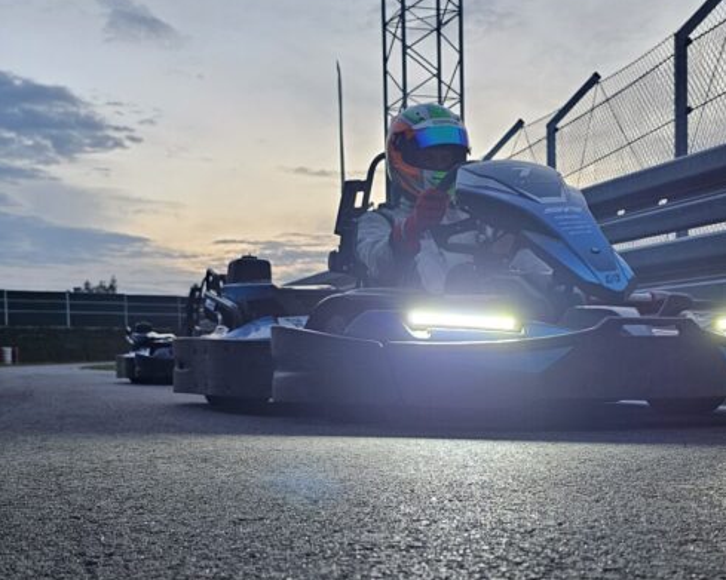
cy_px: 384
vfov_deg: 31.8
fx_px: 1010
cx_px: 379
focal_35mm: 47
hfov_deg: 39.5
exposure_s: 1/57
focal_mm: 6.3
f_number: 1.7
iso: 320
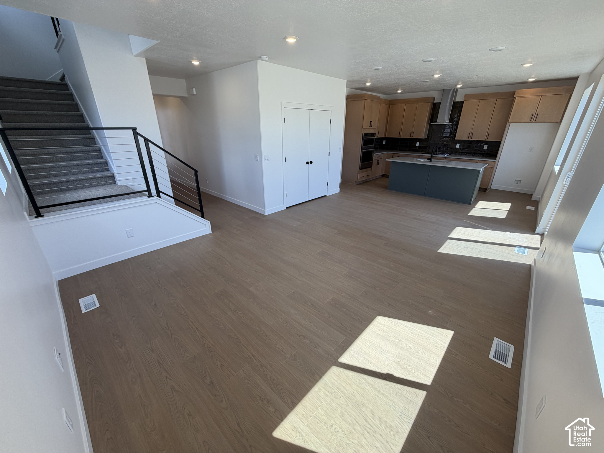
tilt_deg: -21.9
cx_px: 302
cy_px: 226
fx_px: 244
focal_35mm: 14
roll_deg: +0.1
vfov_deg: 85.7
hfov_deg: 102.1
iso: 50
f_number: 2.2
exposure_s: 1/153
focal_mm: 2.22
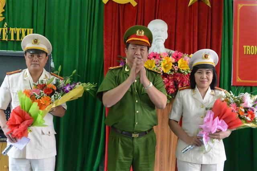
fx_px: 335
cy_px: 86
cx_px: 128
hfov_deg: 41.9
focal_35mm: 47
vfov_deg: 28.6
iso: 1600
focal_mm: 17.5
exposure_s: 1/60
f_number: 4.5
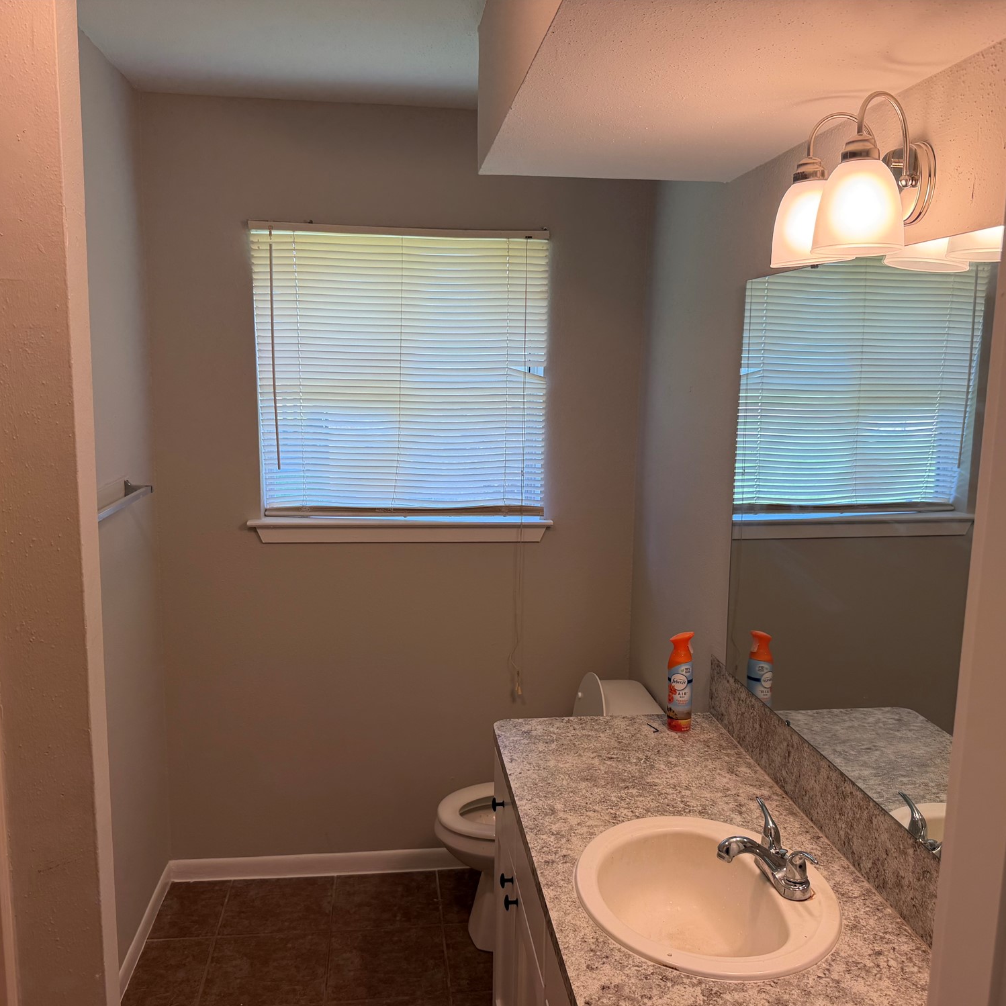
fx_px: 954
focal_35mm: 29
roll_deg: -1.4
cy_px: 514
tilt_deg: -8.8
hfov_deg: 55.6
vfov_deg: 55.6
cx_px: 522
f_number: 1.78
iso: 64
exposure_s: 1/120
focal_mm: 6.76
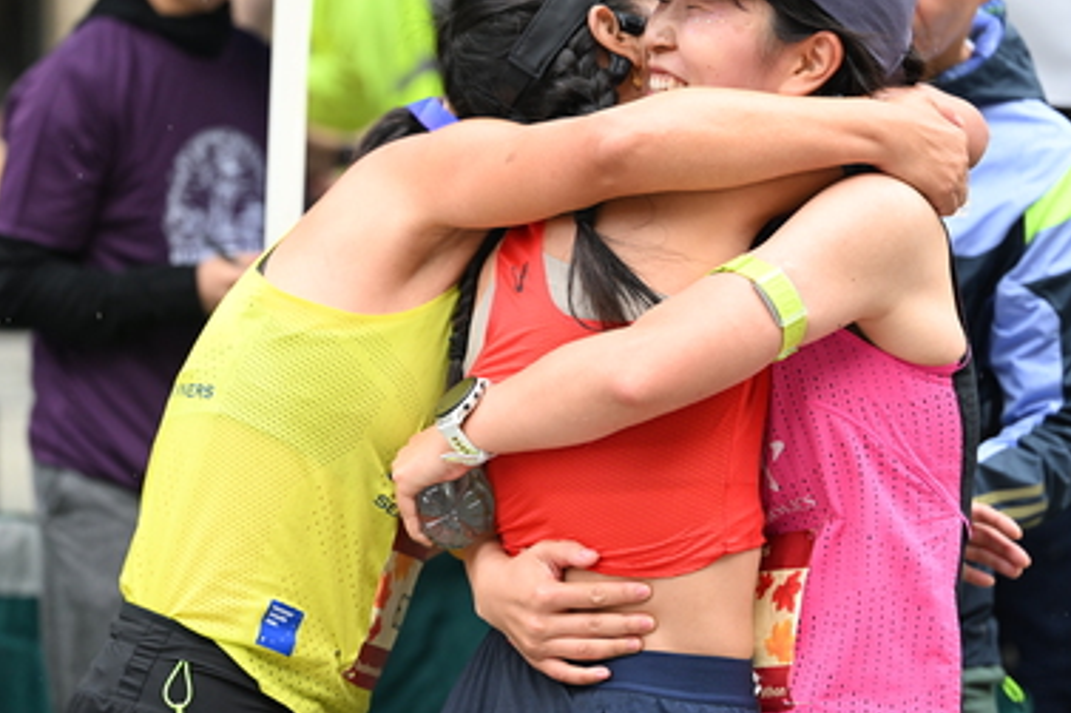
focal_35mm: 127
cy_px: 268
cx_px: 418
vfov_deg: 10.8
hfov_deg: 16.1
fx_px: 3776
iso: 1250
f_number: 2.8
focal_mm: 87
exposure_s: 1/1250
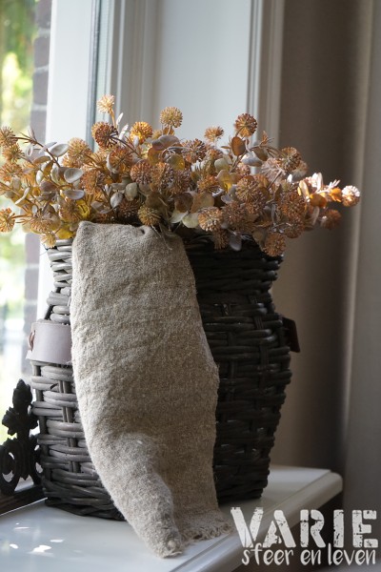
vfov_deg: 28.8
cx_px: 190
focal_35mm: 70
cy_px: 286
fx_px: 1111
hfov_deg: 19.5
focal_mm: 70
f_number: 5.6
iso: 1600
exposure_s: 1/160
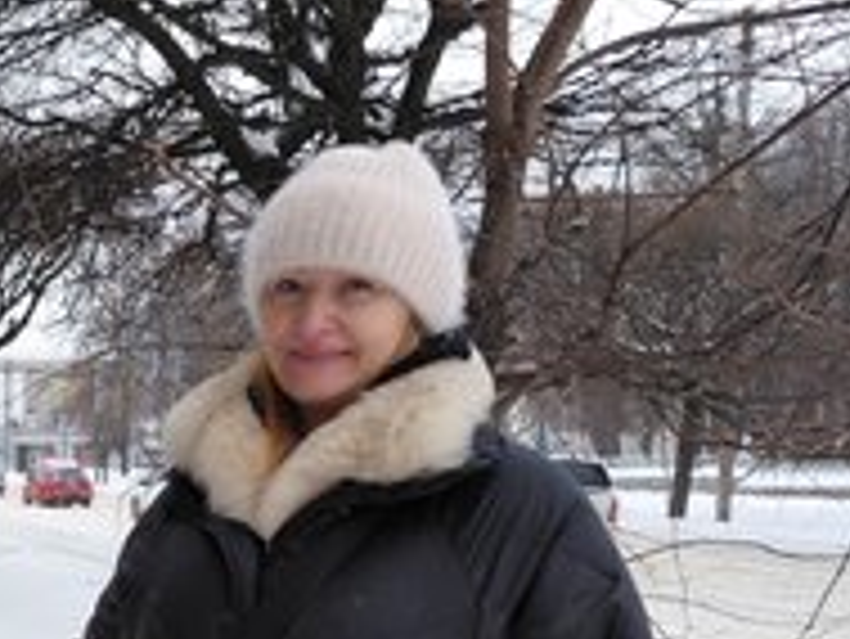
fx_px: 1302
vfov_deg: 26.5
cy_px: 598
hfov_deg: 33.1
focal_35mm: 53
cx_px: -4
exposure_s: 1/340
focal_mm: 4.69
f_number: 1.8
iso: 50
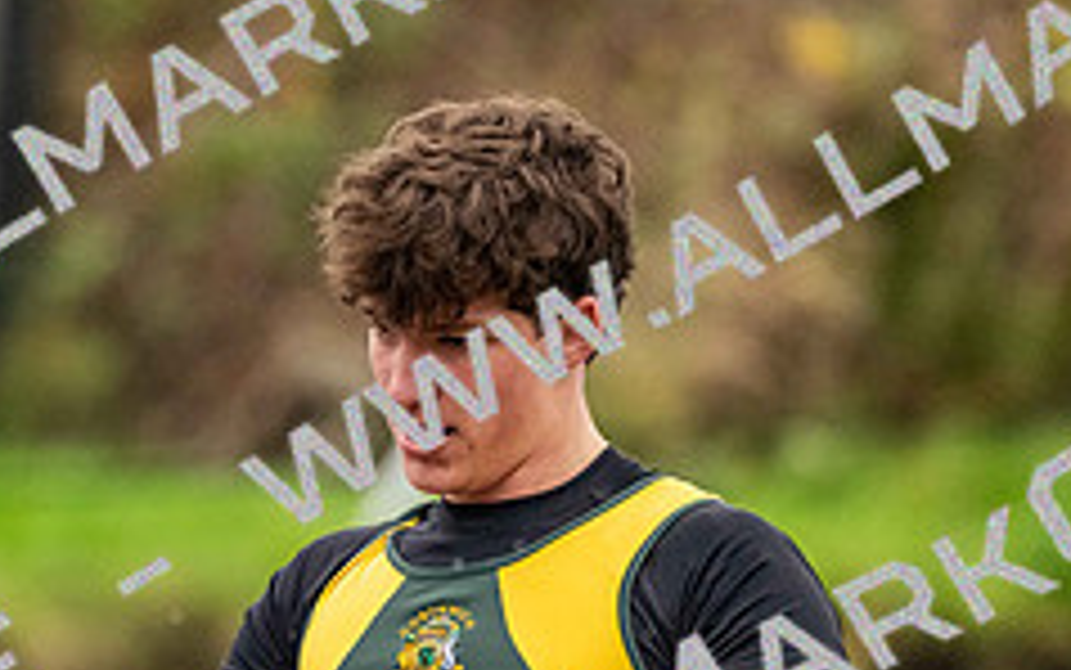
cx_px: -86
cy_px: 600
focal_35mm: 993
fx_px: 28998
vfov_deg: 1.3
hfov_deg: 2.1
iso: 4500
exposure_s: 1/2000
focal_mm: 400
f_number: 4.5
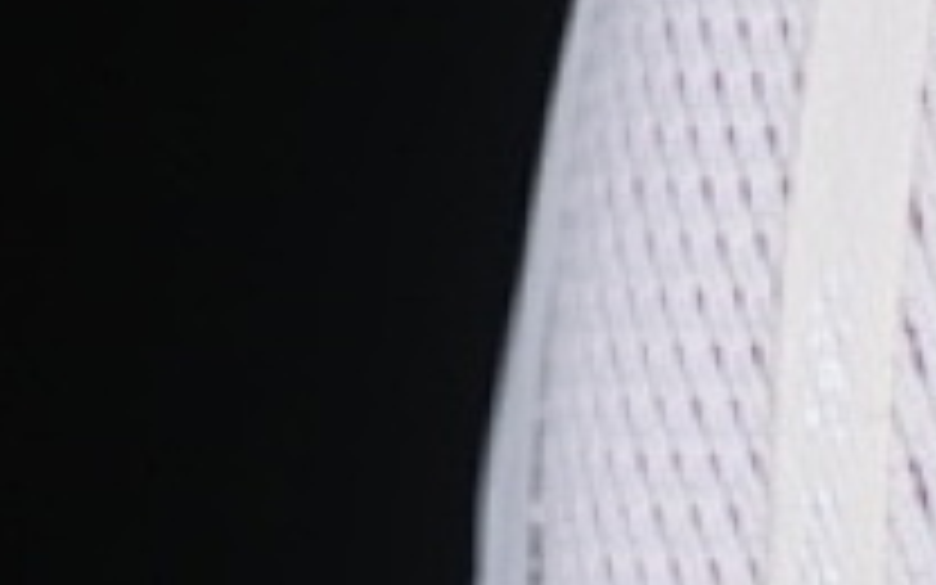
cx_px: 1706
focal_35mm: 397
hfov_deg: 5.2
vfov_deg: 3.3
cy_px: 410
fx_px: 10127
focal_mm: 50
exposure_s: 1/80
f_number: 7.1
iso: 160
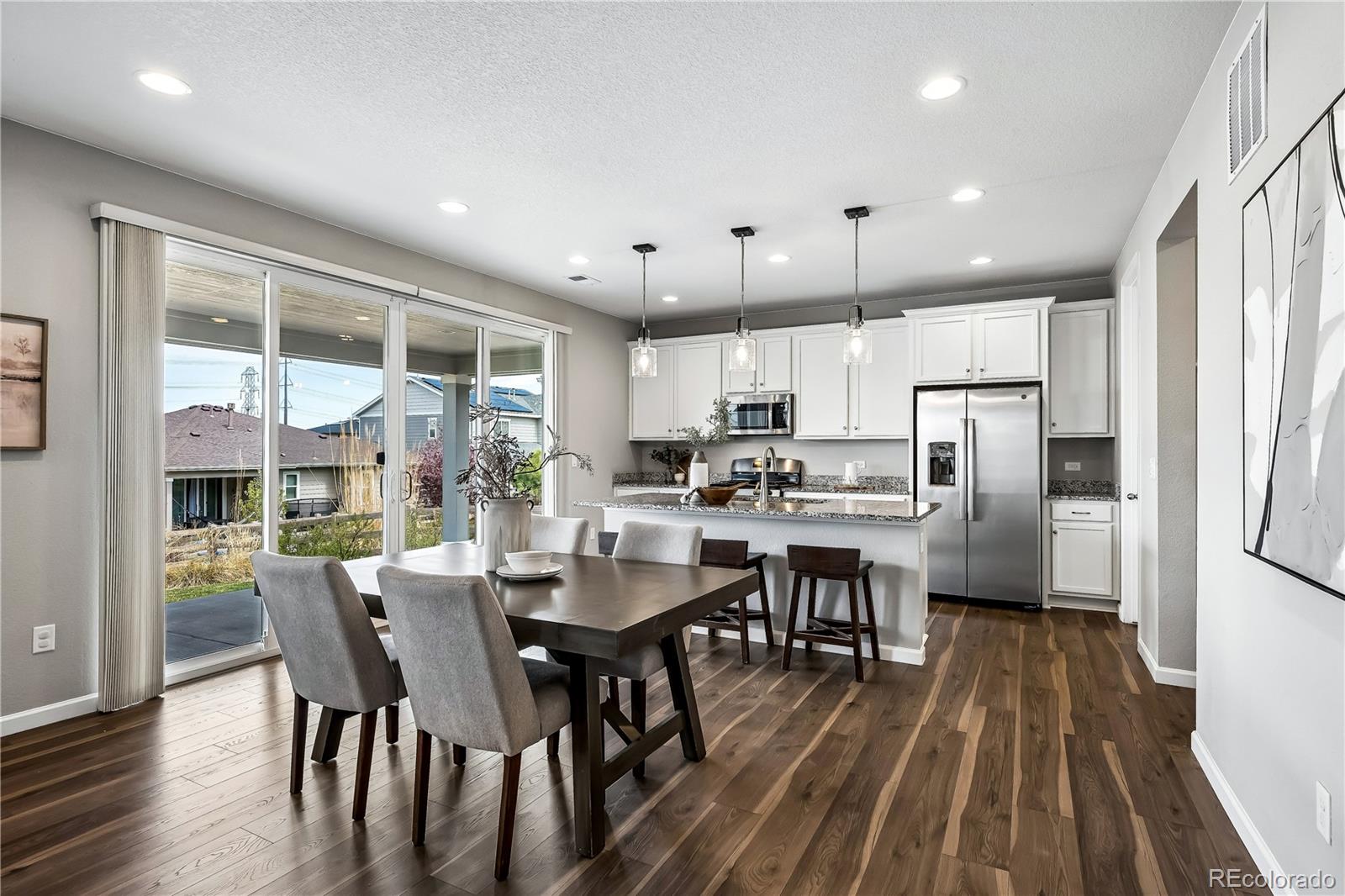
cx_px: 672
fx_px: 654
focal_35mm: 18
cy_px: 448
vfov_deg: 68.9
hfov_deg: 91.6
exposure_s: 1/60
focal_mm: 17.5
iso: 400
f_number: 10
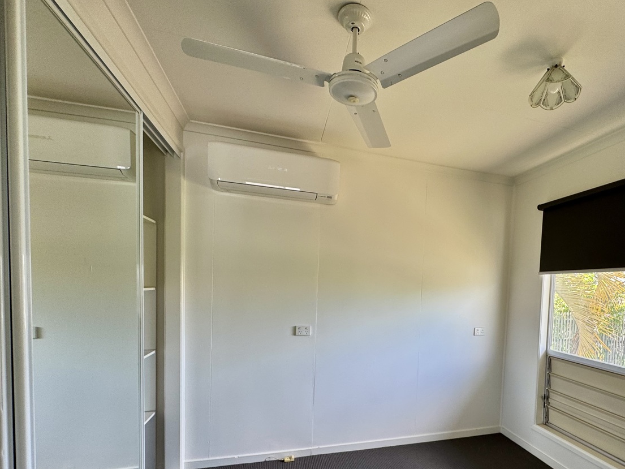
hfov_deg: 83.0
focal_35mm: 19
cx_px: 392
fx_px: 343
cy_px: 306
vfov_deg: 67.1
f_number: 2.2
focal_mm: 2.22
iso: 64
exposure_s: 1/99
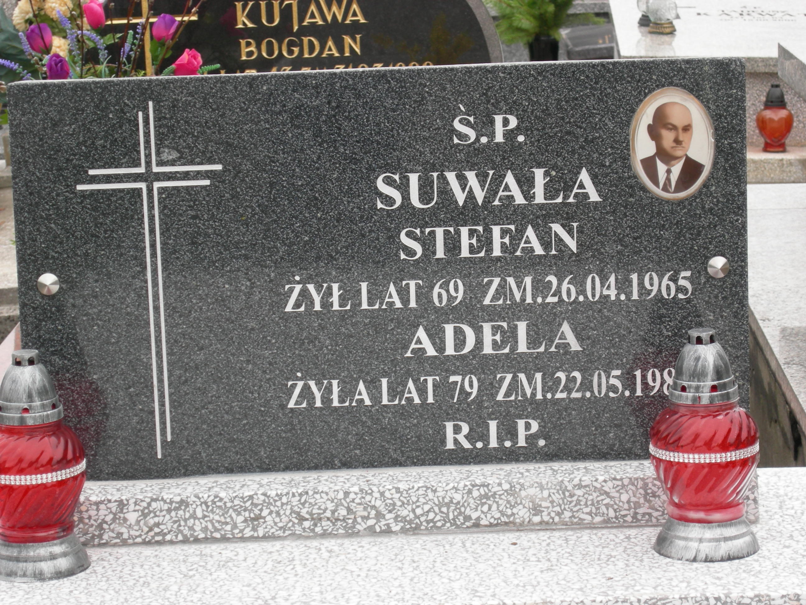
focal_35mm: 126
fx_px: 2934
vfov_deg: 11.8
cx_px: 403
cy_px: 302
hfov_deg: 15.6
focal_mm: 26.3
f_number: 5.2
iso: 64
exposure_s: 1/125
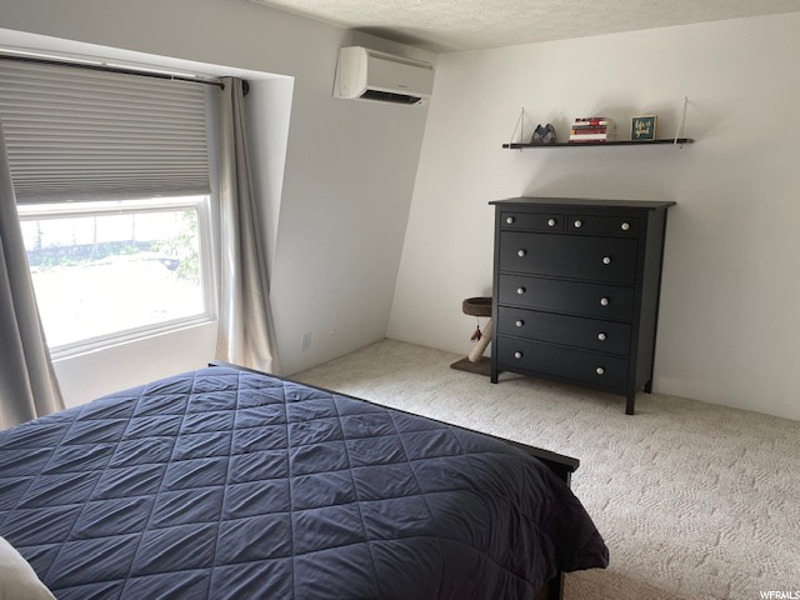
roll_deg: +0.3
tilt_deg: -13.1
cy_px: 300
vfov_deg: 53.1
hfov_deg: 67.3
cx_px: 400
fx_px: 601
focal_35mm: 26
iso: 80
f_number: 1.8
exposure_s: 1/120
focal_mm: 4.25
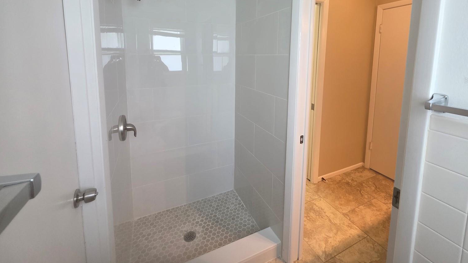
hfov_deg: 102.9
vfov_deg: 67.8
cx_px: 246
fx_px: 186
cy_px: 80
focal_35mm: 15
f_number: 1.9
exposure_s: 1/120
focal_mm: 2.2
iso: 250
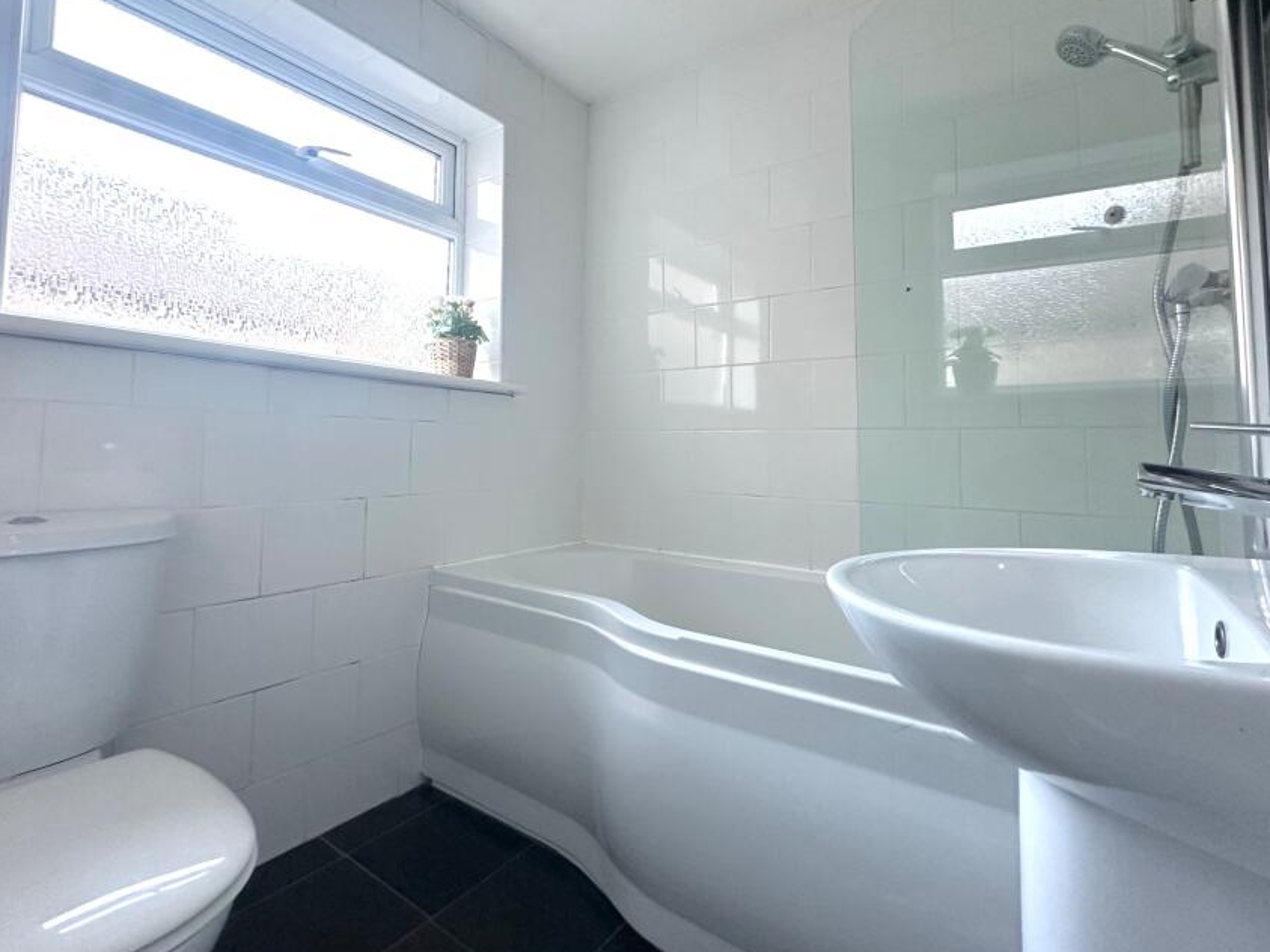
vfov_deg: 74.4
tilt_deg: +3.8
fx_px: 624
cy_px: 414
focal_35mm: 17
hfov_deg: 90.9
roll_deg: -1.8
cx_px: 600
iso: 320
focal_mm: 2.22
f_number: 2.2
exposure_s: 1/89
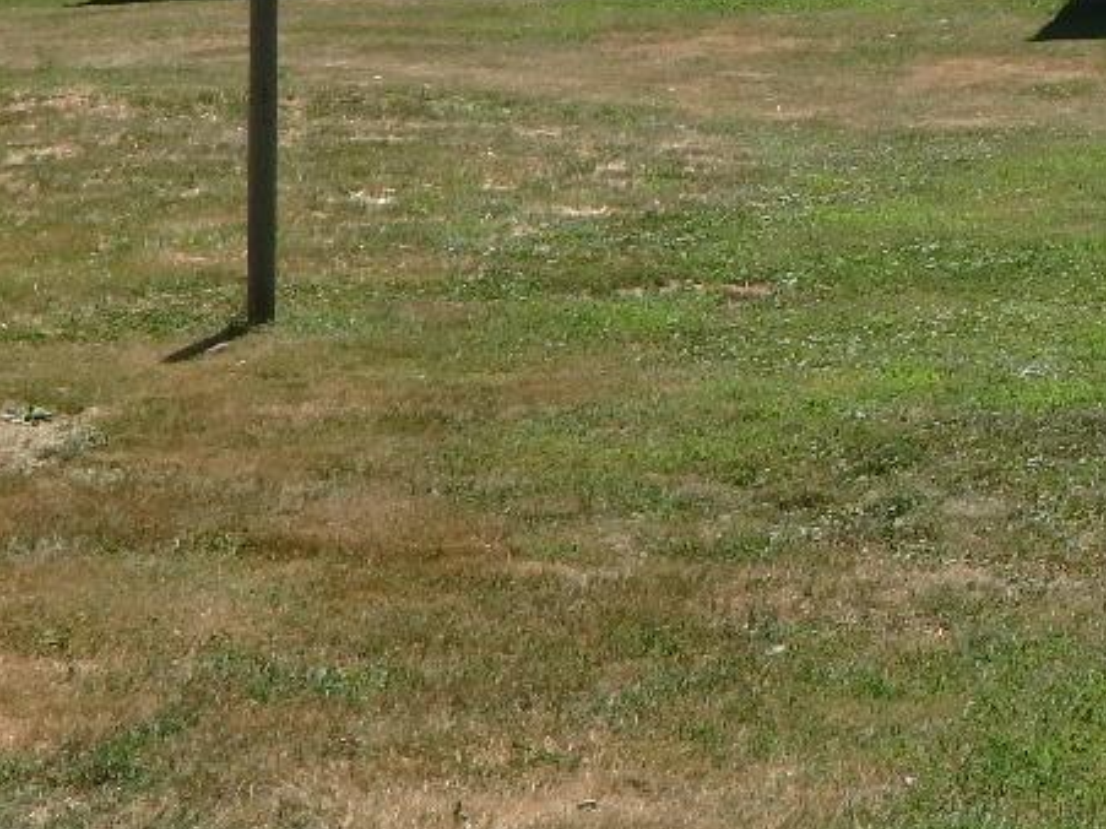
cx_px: 1641
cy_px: -218
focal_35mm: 115
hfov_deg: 15.8
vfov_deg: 12.5
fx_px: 3673
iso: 125
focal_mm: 6.4
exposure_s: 1/500
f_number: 5
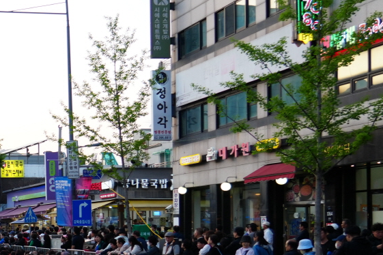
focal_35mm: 77
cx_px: -175
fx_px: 819
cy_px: 222
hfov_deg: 22.2
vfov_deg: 17.5
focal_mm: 24
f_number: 4
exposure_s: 1/125
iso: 400
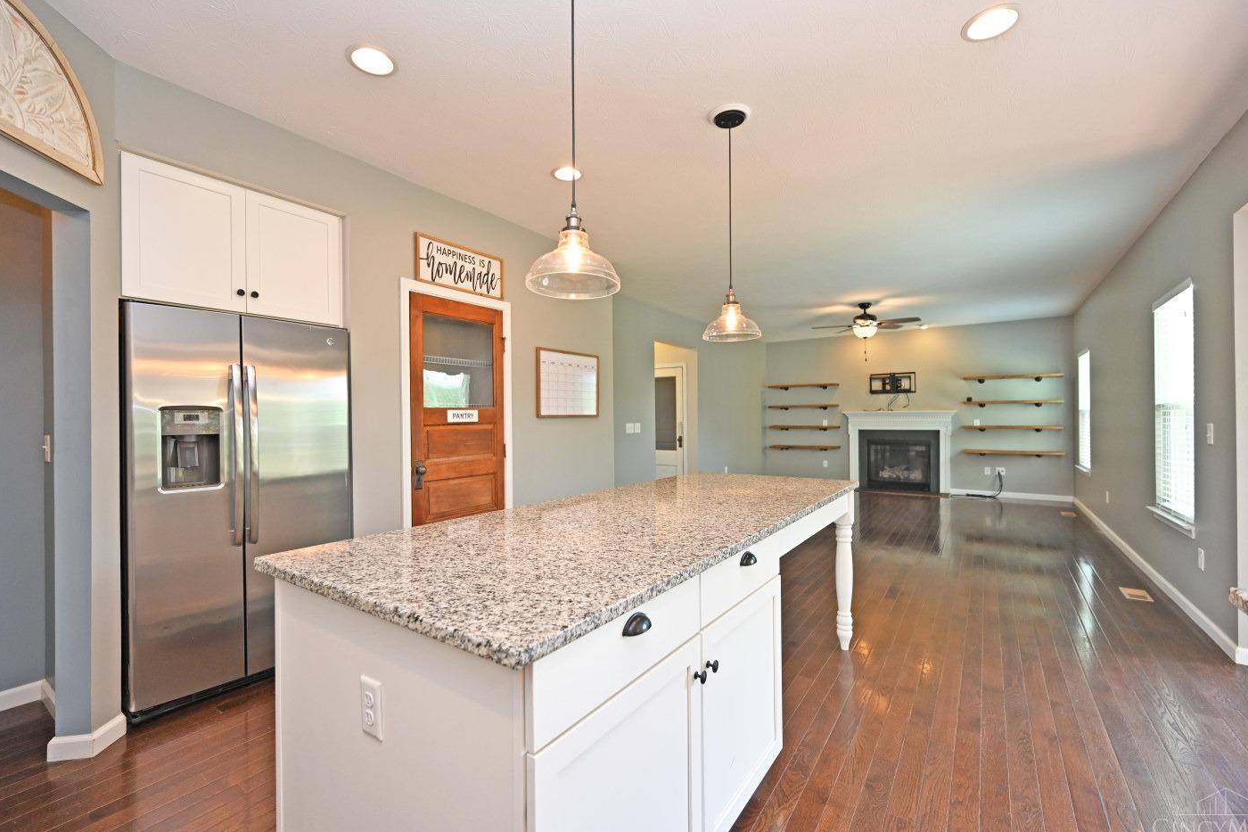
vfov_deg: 77.3
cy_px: 413
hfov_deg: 100.4
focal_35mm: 15
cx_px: 620
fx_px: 520
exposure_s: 1/60
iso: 280
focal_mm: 14
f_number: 4
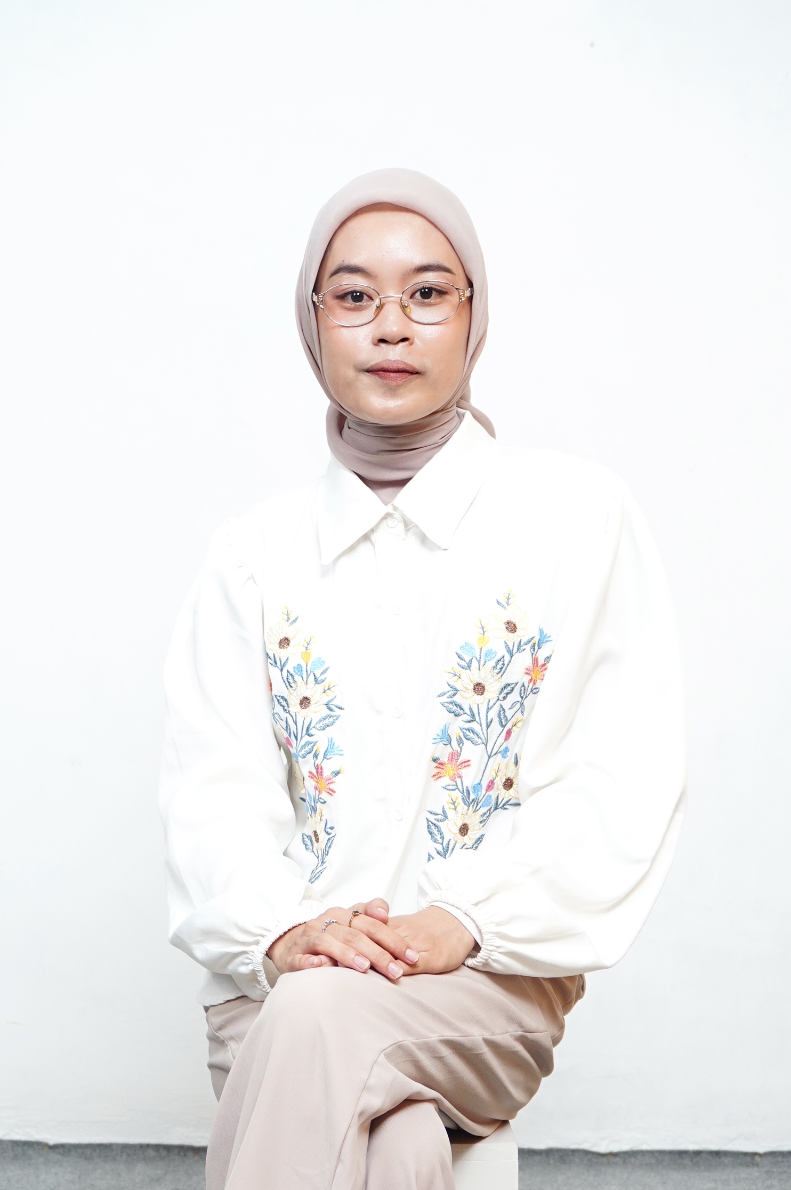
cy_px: 691
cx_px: 358
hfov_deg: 21.6
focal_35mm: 63
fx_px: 2069
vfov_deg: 32.0
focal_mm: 31
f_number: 4.5
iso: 400
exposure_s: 1/45
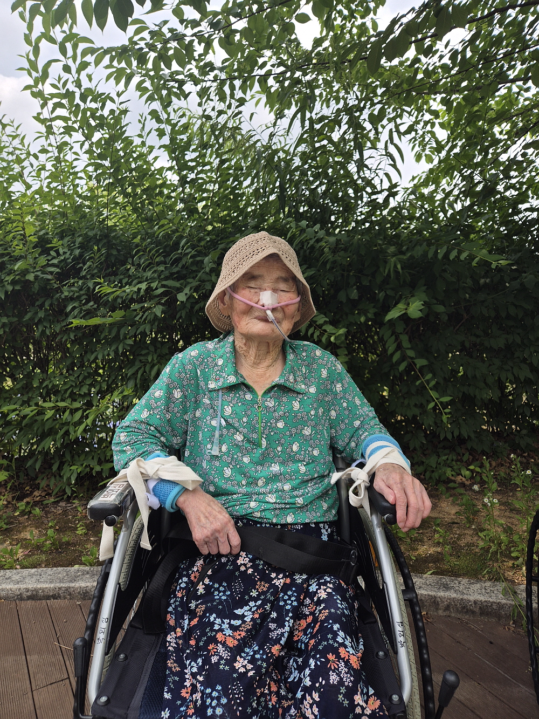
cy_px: 360
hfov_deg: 58.9
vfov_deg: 73.9
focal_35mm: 23
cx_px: 270
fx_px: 477
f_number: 1.8
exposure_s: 1/1080
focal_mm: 5.4
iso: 25
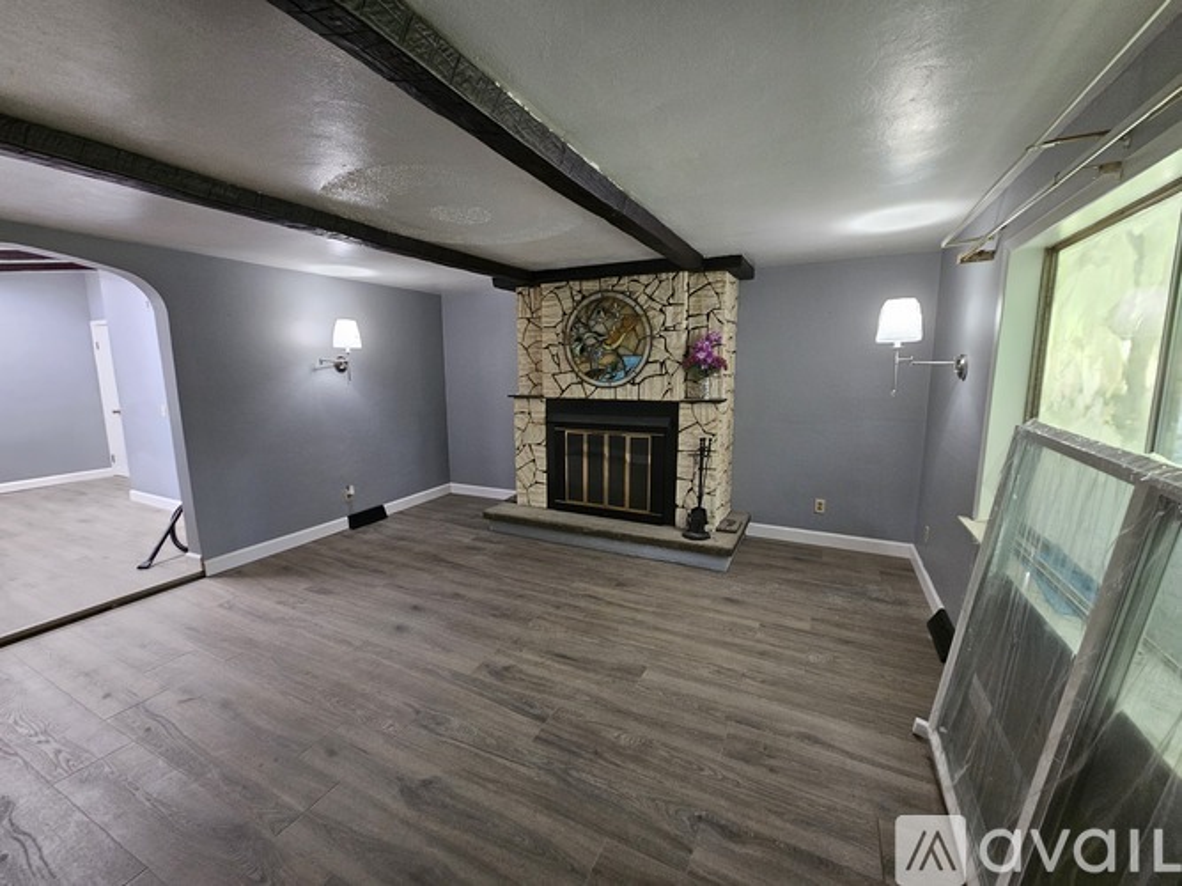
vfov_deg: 89.9
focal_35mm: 13
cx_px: 591
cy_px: 443
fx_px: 444
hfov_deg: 106.2
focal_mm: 2.2
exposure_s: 1/30
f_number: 2.2
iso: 320
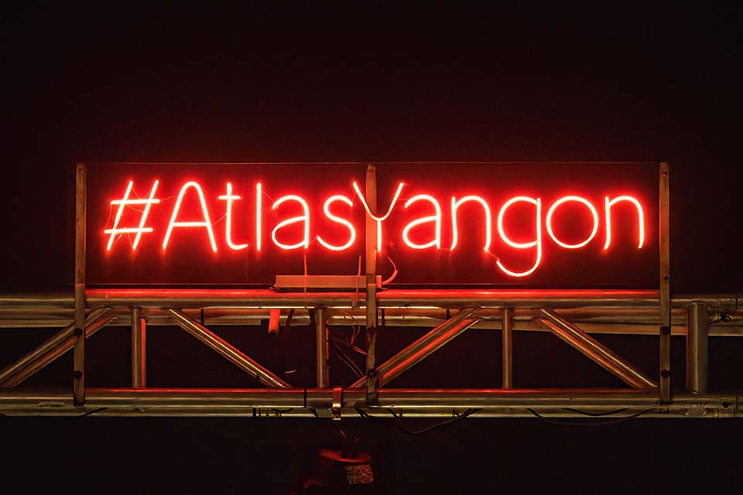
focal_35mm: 200
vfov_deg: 6.9
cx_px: 372
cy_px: 248
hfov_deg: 10.3
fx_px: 4127
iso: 25600
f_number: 3.5
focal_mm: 200
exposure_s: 1/250
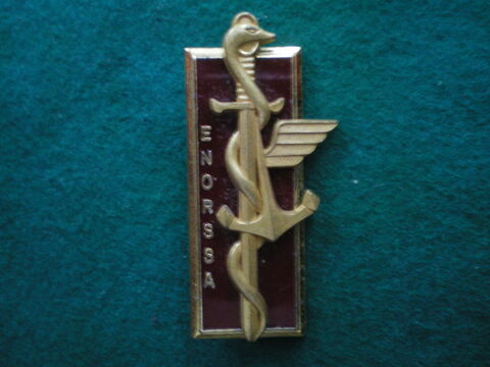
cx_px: 245
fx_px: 538
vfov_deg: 37.7
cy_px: 184
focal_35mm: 38
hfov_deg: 49.0
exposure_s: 1/4
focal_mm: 6.3
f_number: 3.1
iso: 400
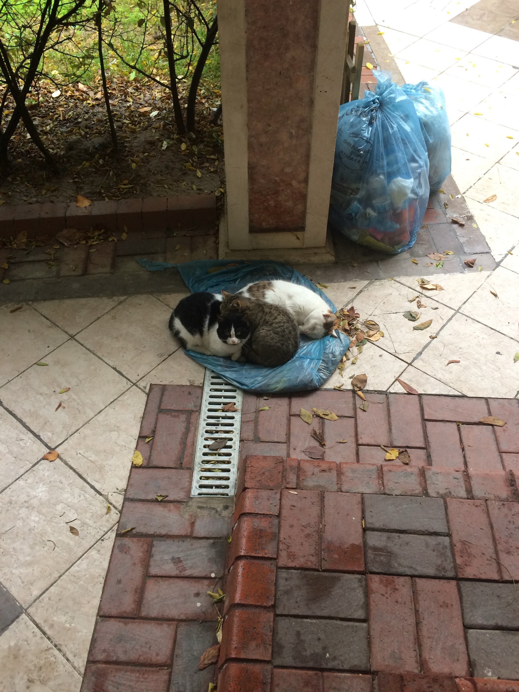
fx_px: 580
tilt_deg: -51.1
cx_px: 260
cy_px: 346
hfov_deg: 48.2
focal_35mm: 29
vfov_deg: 61.7
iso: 100
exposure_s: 1/33
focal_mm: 4.15
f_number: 2.2
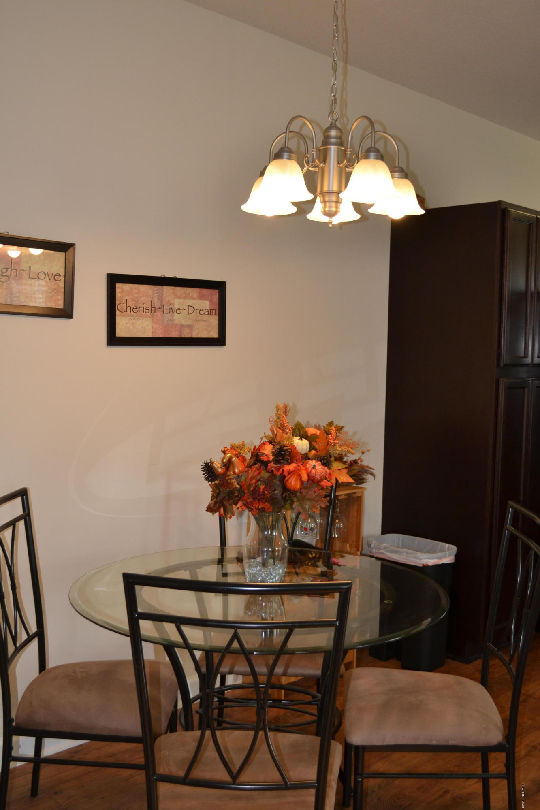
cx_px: 270
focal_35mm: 36
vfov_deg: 53.1
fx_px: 810
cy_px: 405
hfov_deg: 36.9
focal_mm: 24
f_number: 4
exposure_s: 1/80
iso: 400
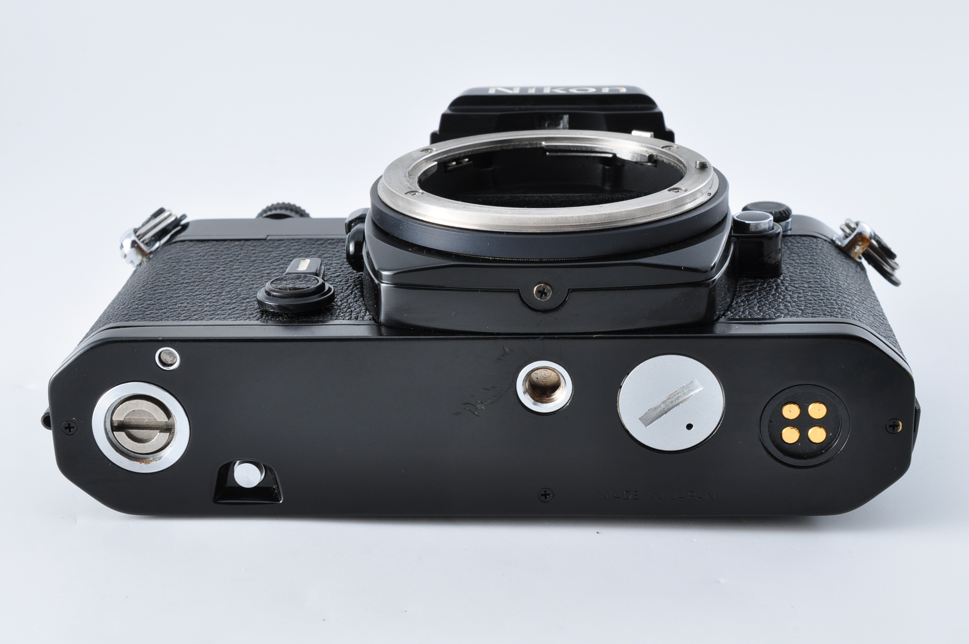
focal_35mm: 60
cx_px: 484
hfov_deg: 33.4
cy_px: 322
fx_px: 1613
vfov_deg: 22.6
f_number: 16
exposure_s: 1/200
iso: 200
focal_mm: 40
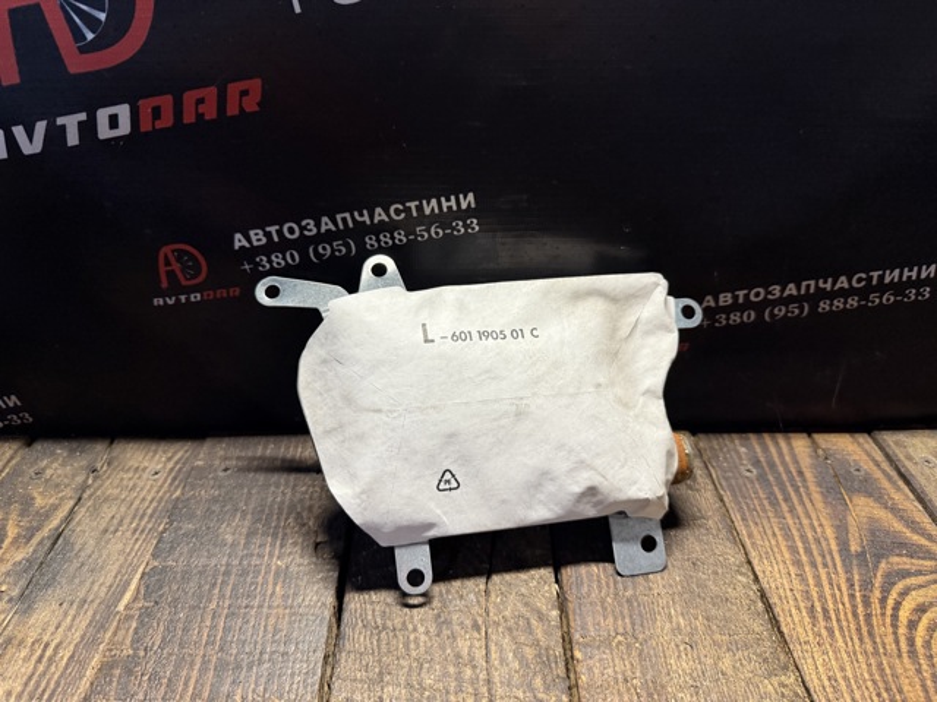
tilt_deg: -31.1
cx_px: 468
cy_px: 351
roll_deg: +0.0
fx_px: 650
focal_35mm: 24
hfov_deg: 71.6
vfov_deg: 56.8
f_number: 1.78
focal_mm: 6.76
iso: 320
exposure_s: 1/50
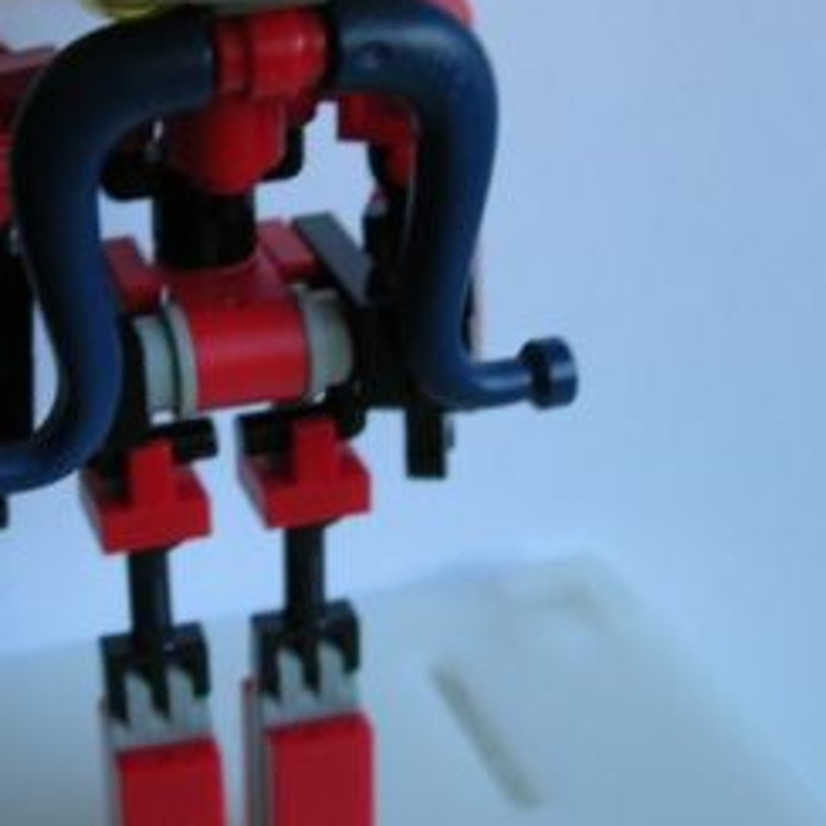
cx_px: 298
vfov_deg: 19.7
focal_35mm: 88
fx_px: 2376
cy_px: 311
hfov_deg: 19.7
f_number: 2.8
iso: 64
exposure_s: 1/25.1
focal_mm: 7.8
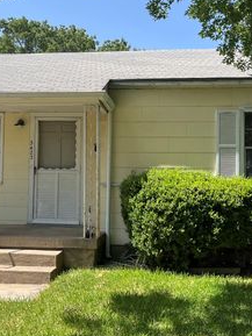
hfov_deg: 32.2
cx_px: 113
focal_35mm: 45
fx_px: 436
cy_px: 167
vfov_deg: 42.1
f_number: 1.6
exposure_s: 1/2024
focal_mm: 5.1
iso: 50
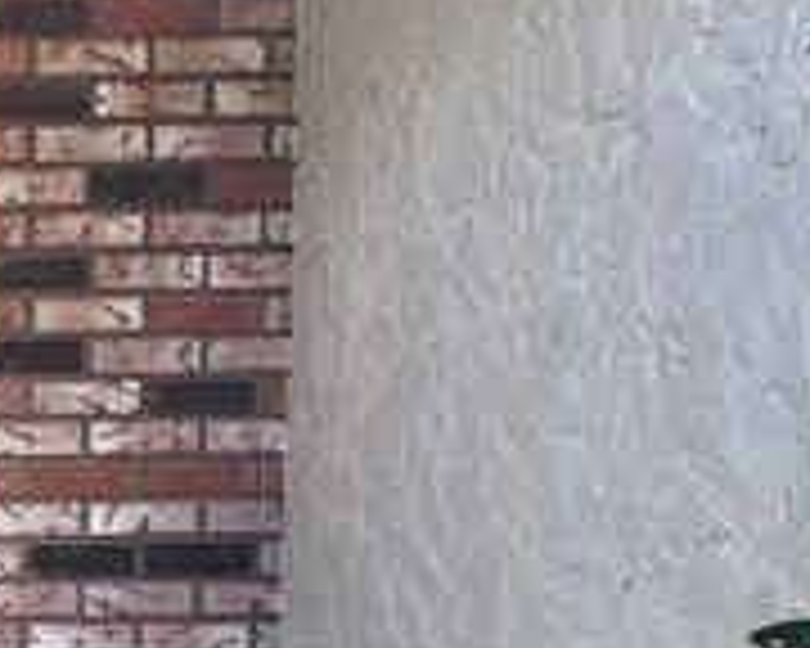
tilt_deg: -8.1
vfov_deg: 16.5
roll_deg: +0.5
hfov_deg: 19.4
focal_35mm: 90
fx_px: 2158
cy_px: 738
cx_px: -284
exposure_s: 1/121
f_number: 1.6
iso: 100
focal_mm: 5.1
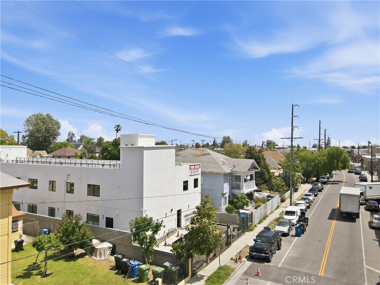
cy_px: 142
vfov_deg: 56.8
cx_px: 190
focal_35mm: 24
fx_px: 263
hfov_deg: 71.6
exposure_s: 1/1000
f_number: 2.8
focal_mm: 4.5
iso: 110
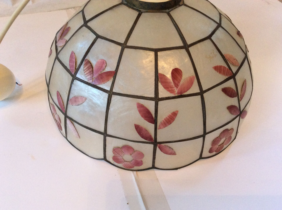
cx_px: 141
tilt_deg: -46.5
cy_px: 105
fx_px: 260
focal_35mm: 32
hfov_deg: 56.9
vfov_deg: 44.1
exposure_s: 1/25
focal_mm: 3.3
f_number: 2.4
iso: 160
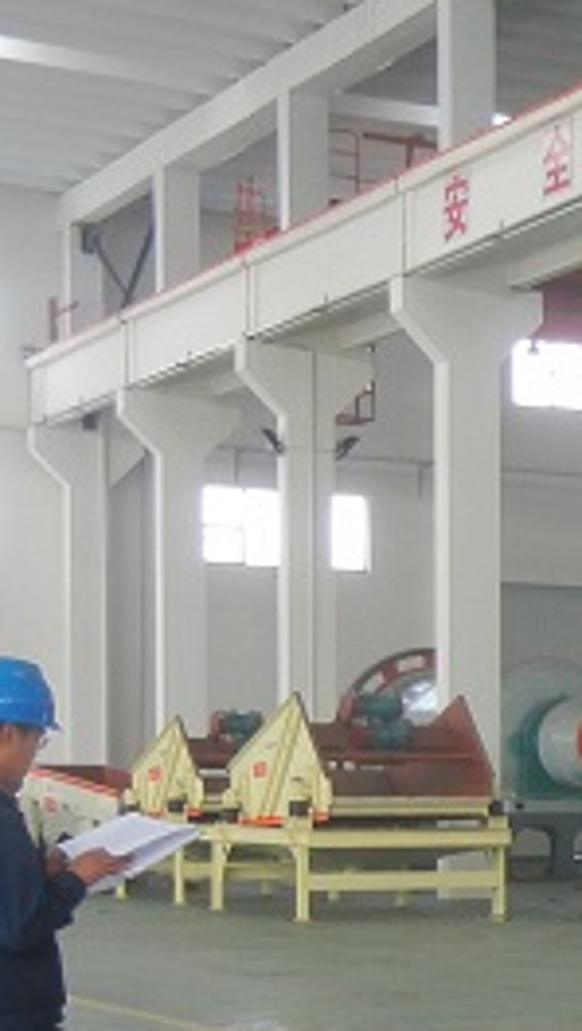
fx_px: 2709
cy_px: 847
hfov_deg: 11.2
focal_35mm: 99
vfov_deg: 21.2
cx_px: 1148
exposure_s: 1/52.5
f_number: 3.5
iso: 160
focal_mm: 5.4
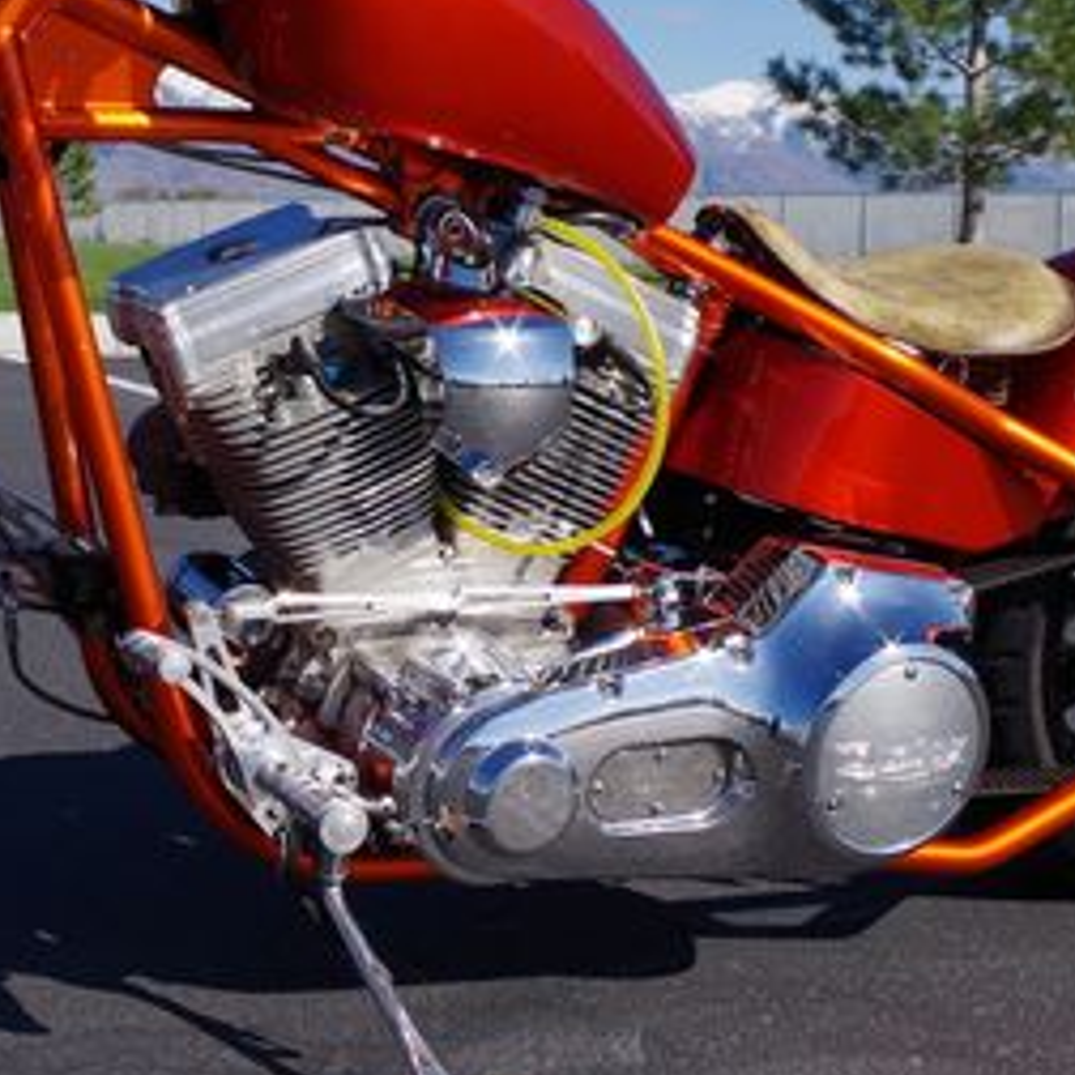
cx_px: 119
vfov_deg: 25.5
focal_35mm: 67
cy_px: 305
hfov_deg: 25.0
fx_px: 2354
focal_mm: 21.25
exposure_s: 1/400
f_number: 9
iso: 200
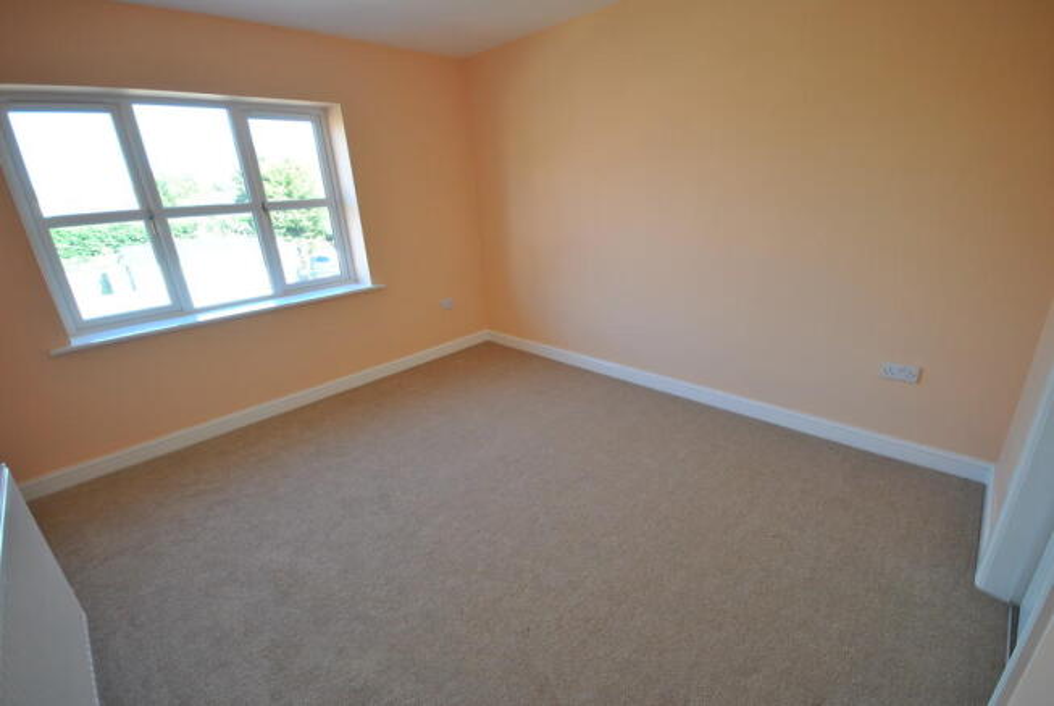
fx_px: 440
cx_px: 527
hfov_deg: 100.3
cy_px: 353
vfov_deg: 77.5
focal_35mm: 15
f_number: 4
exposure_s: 1/50
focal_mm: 10
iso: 200
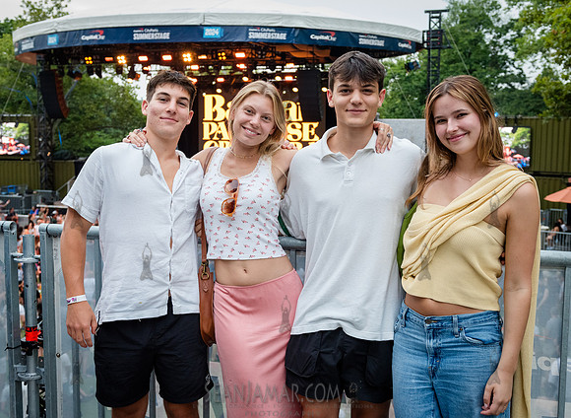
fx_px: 676
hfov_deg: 45.8
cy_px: 198
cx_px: 286
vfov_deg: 34.3
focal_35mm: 41
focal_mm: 34
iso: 2000
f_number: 4
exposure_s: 1/250
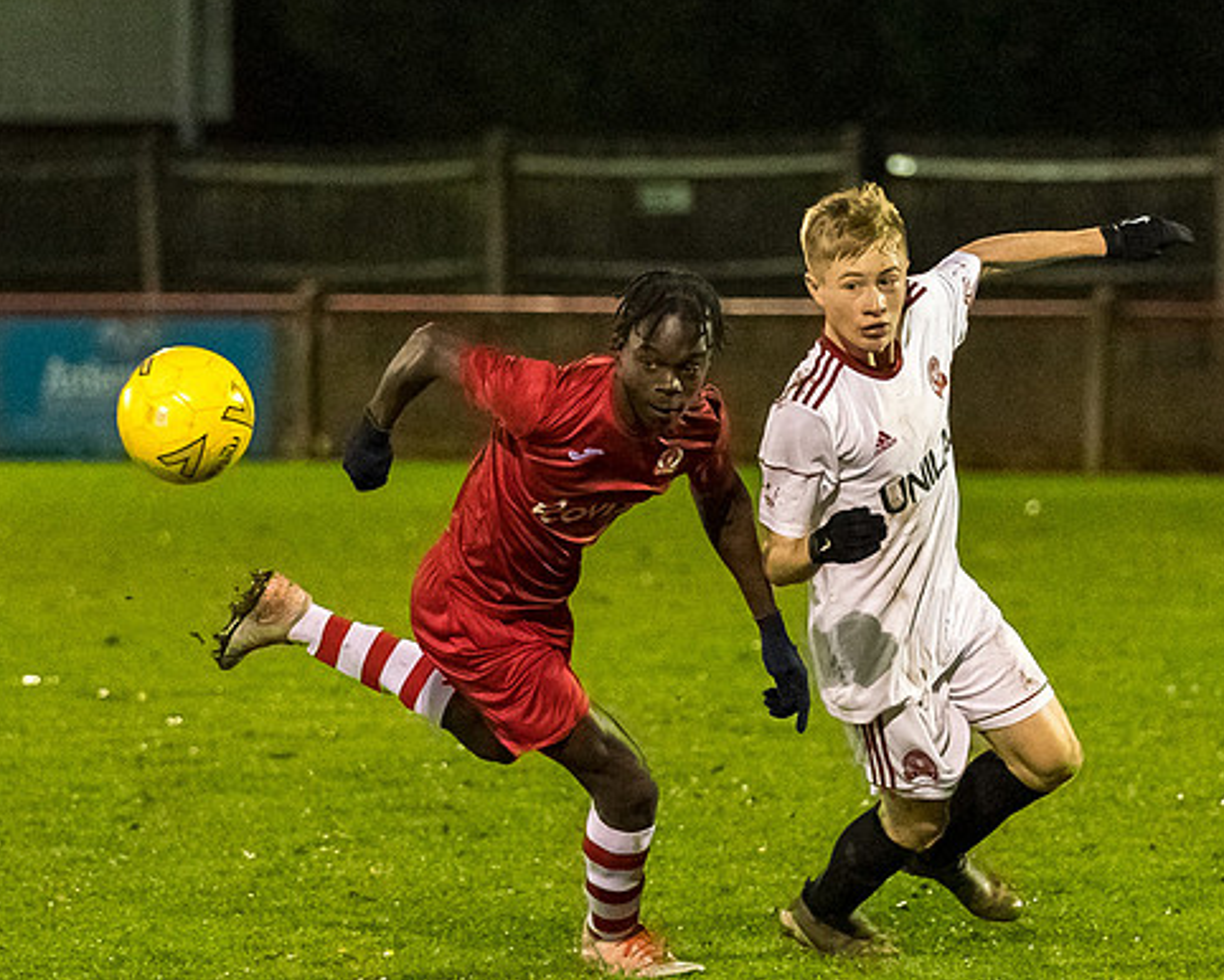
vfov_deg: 4.5
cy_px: 522
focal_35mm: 343
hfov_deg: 5.6
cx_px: 549
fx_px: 12430
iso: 6400
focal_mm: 136
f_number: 2.8
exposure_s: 1/1000
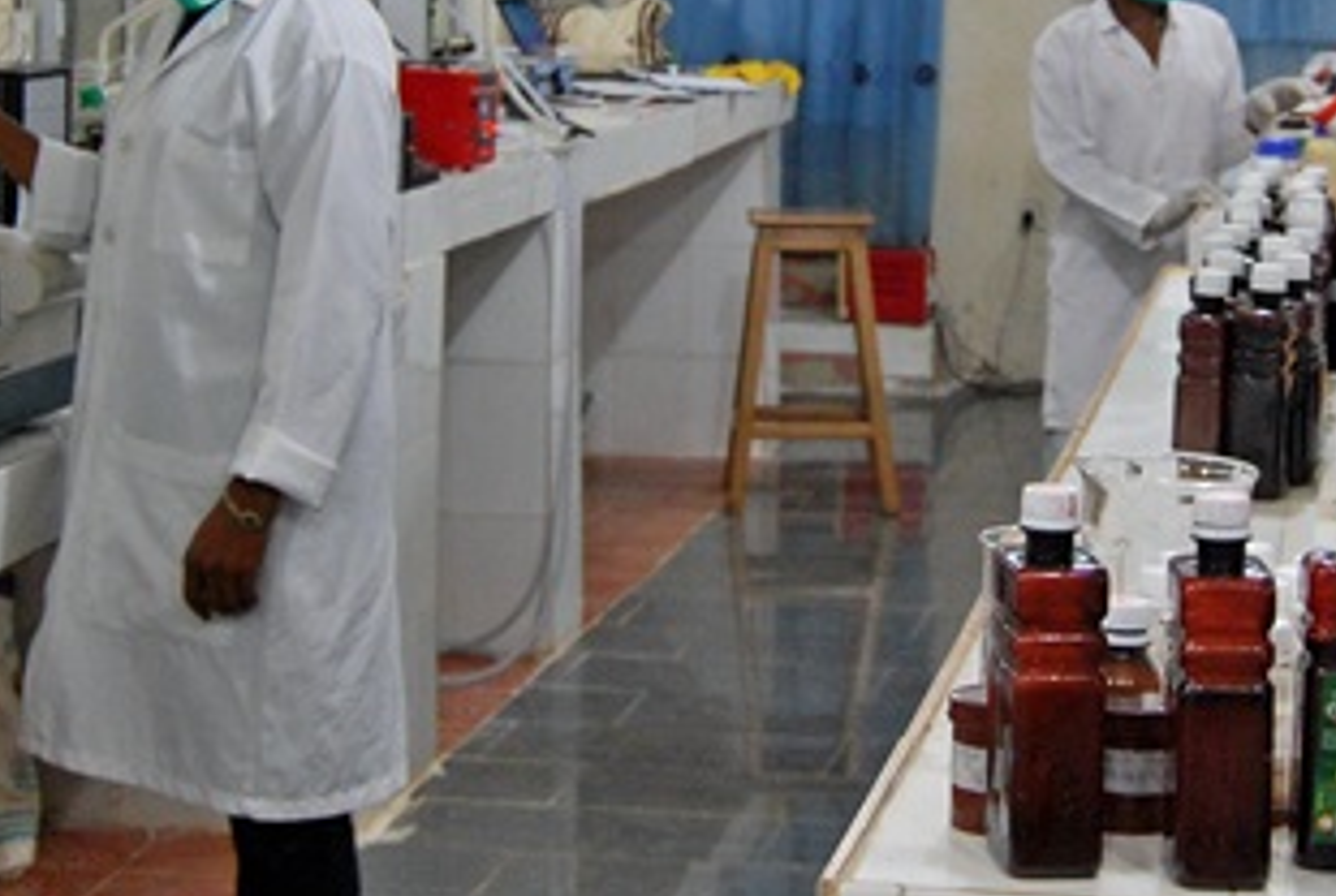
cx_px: 883
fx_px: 3681
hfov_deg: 20.5
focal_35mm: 99
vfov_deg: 13.8
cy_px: 123
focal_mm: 20
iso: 560
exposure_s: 1/30
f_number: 3.8
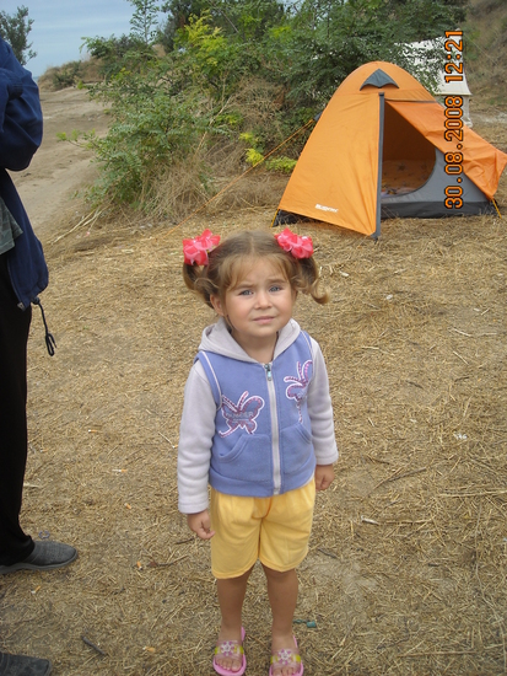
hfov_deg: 40.7
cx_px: 254
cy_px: 338
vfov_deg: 52.6
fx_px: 683
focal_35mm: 35
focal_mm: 5.7
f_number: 2.8
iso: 64
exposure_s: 1/369
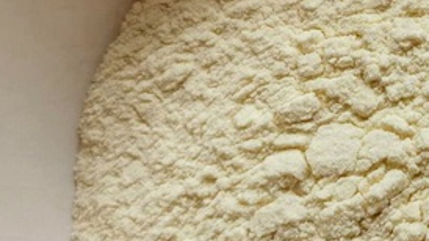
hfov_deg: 16.2
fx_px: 1467
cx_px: 473
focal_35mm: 129
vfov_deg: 9.4
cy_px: 22
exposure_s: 1/100
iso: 80
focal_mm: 5.56
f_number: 1.6
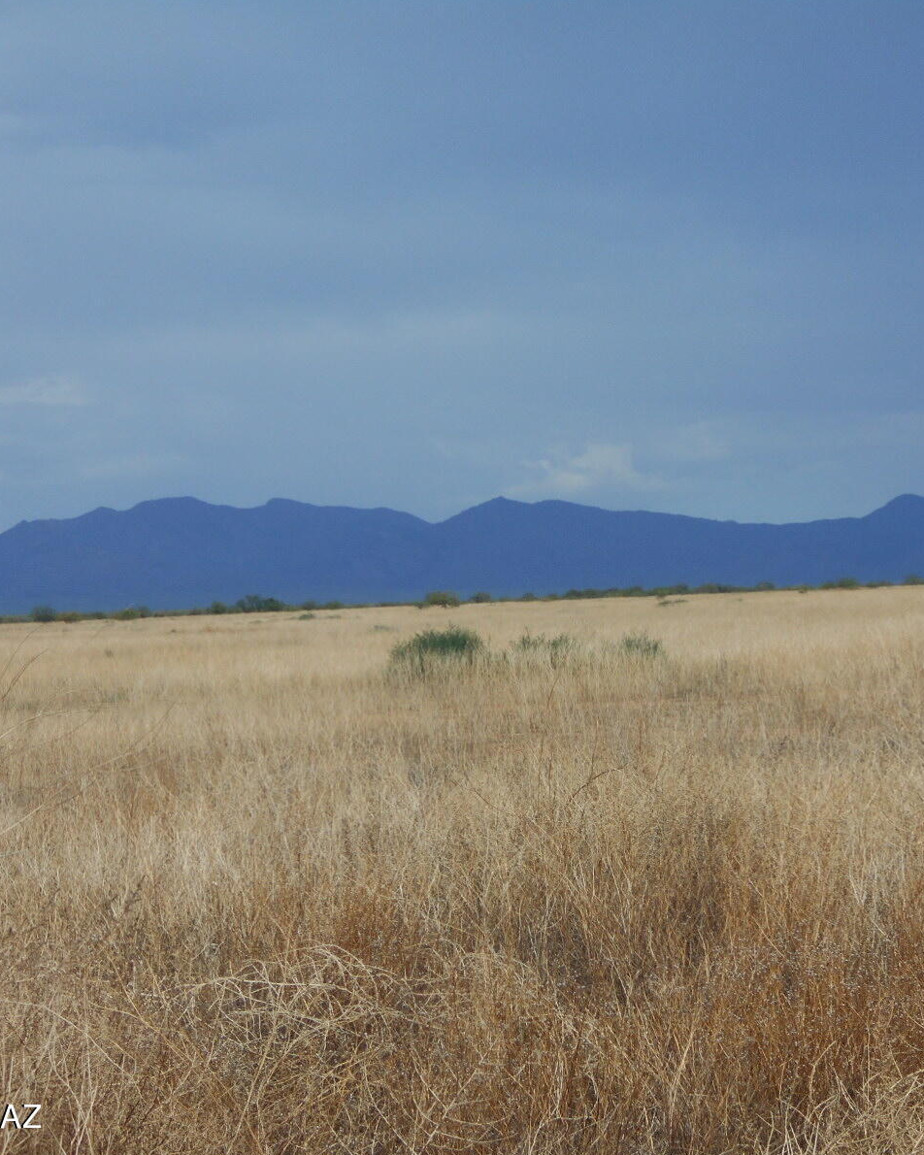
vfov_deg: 13.1
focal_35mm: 147
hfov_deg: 10.5
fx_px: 5025
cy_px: 578
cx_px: 584
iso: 80
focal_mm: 20.1
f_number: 6
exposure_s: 1/640
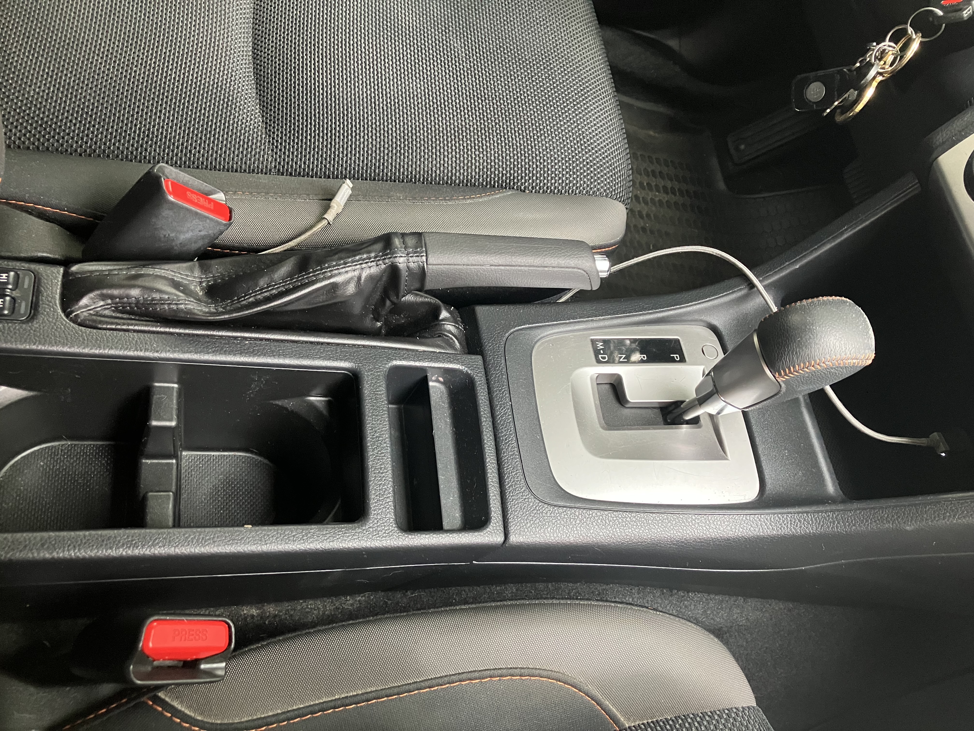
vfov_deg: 49.7
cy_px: 366
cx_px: 487
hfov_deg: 63.4
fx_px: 788
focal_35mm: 28
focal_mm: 3.99
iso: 320
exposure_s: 1/60
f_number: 1.8
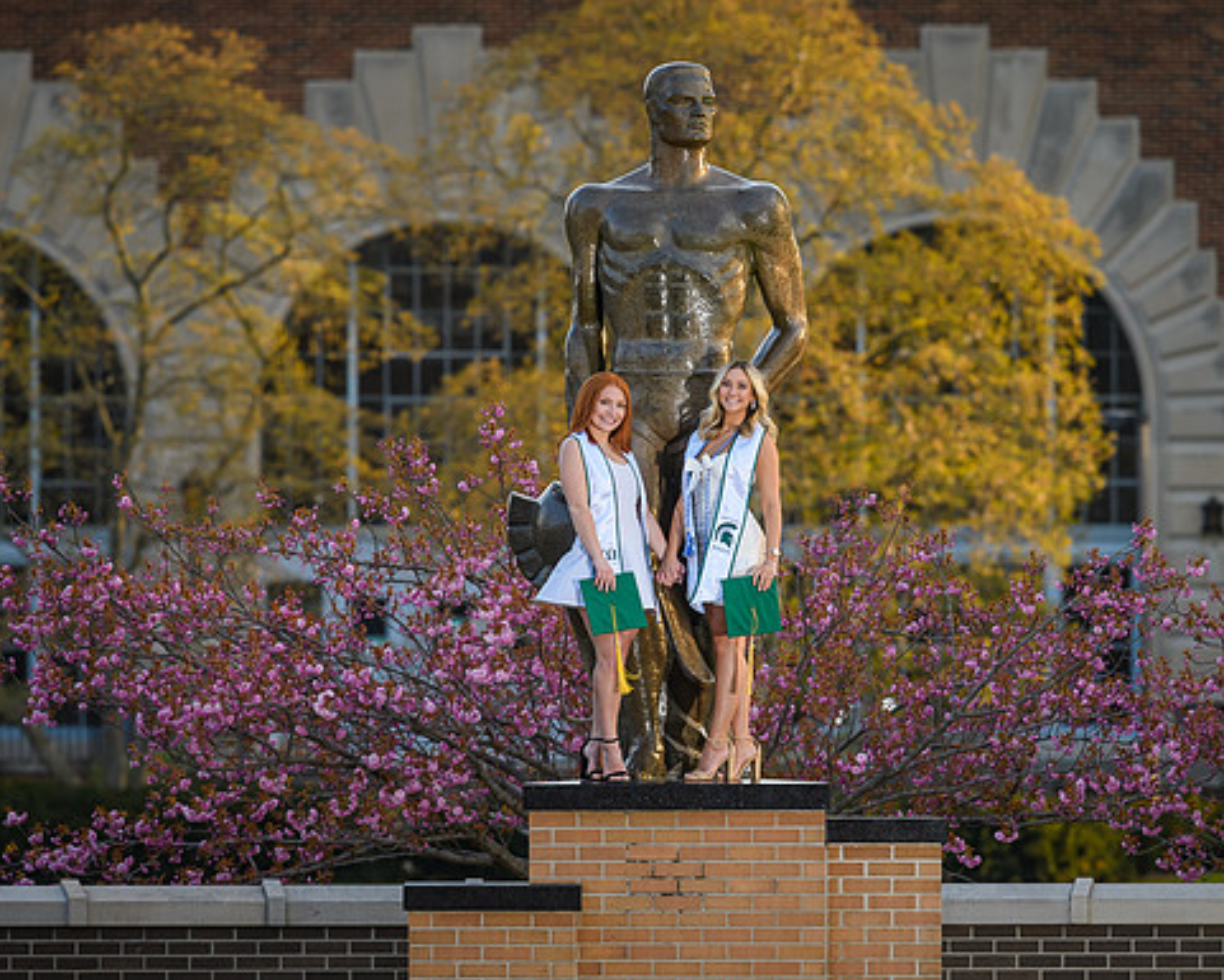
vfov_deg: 2.8
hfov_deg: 3.5
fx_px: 19856
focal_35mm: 548
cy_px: 470
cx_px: 706
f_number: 5
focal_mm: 300
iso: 125
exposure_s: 1/200
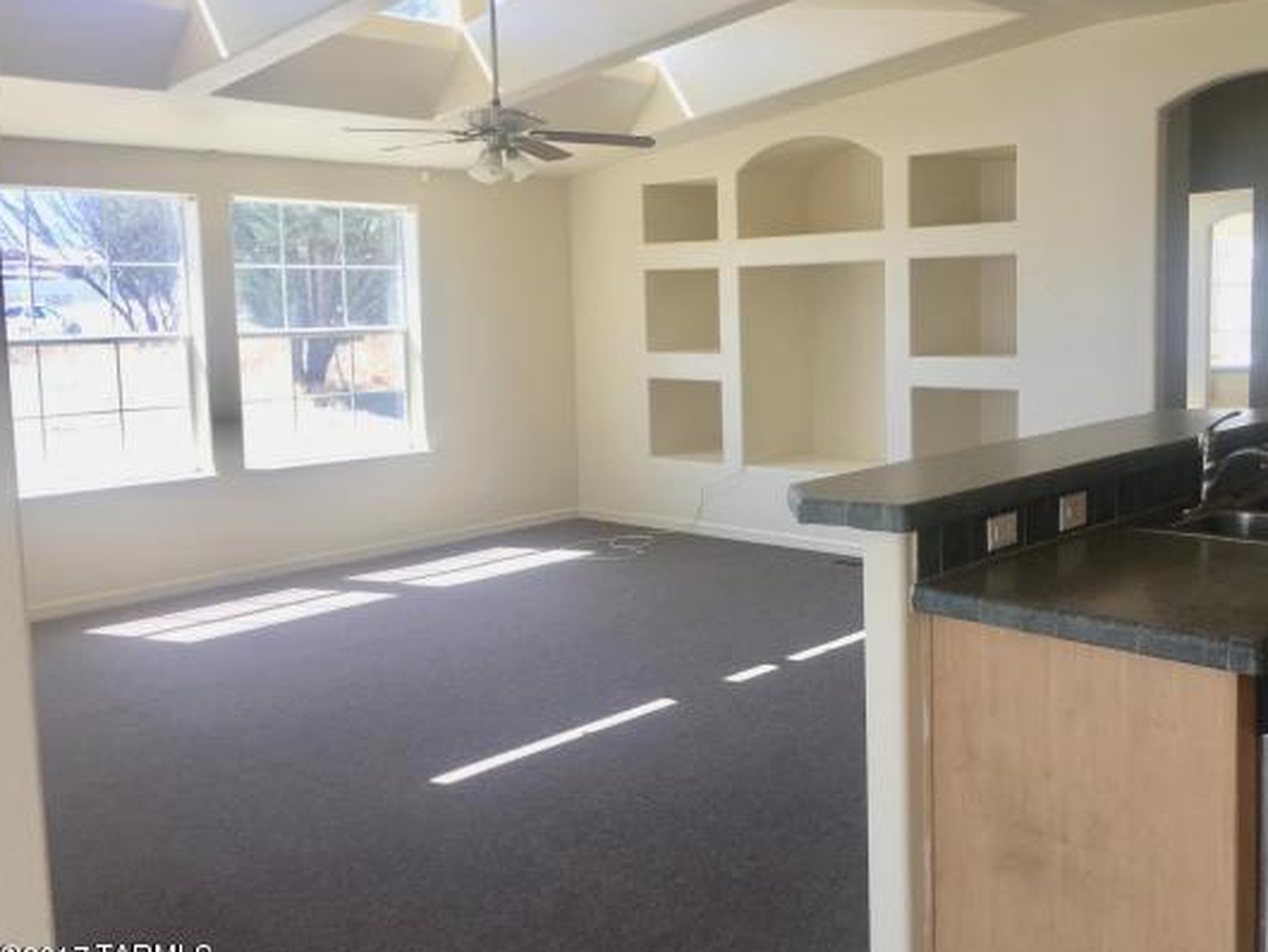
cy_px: 431
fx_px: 1283
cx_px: 751
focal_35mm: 35
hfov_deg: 52.3
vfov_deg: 40.7
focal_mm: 4.15
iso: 32
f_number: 2.2
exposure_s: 1/134
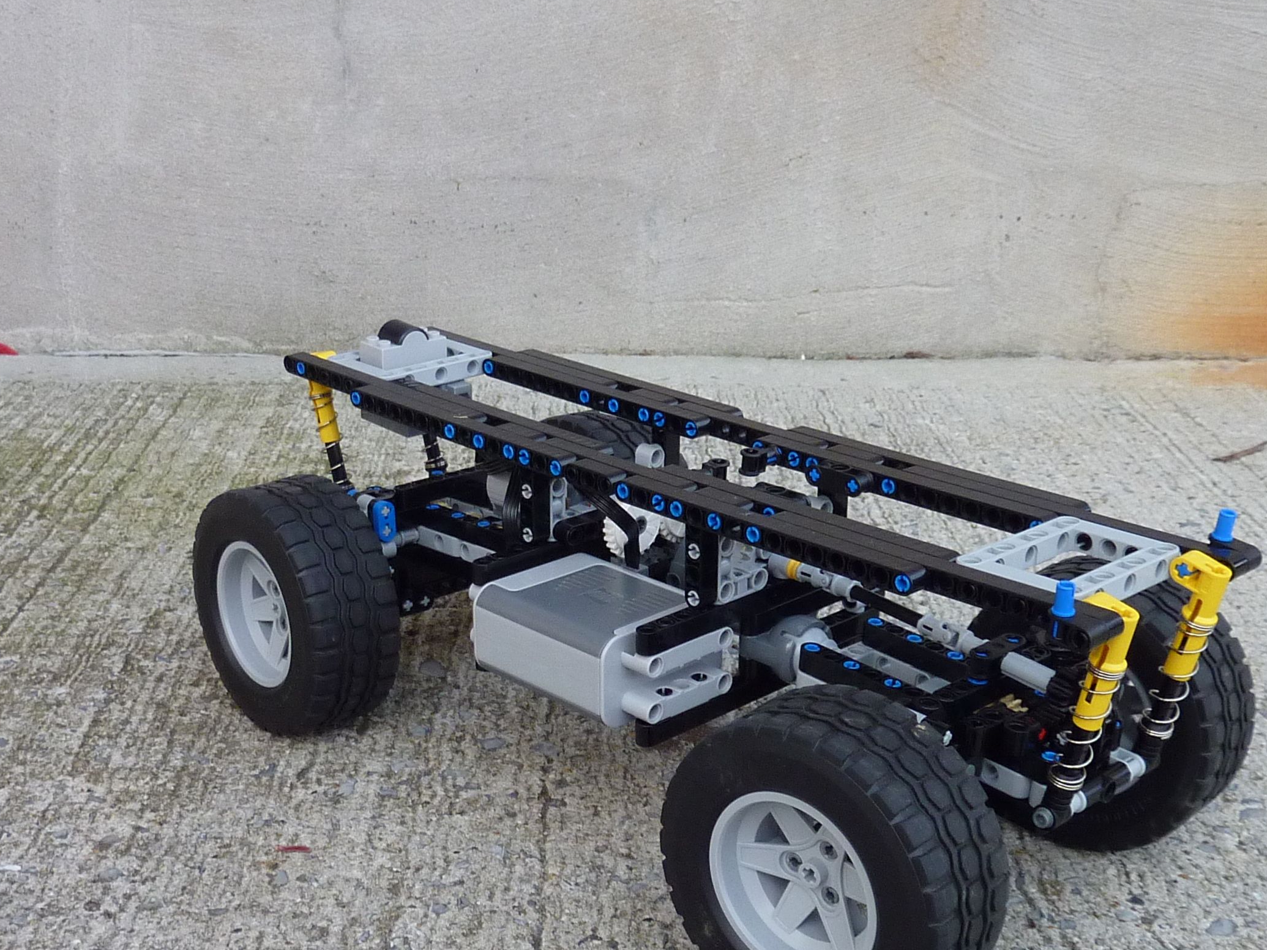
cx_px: 598
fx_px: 1720
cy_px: 578
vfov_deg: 30.8
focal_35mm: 47
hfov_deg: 40.4
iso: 160
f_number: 3.3
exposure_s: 1/200
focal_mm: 4.4
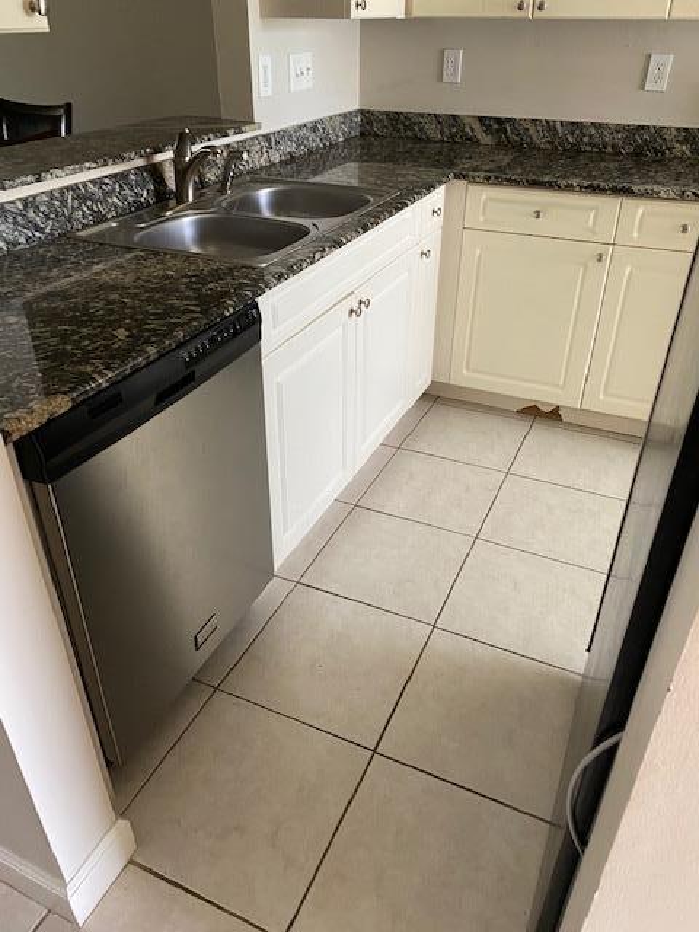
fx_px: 700
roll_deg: +0.2
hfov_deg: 53.1
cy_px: 466
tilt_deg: -28.7
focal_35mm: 26
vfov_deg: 67.3
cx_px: 350
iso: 160
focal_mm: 4.25
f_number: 1.8
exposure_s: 1/60
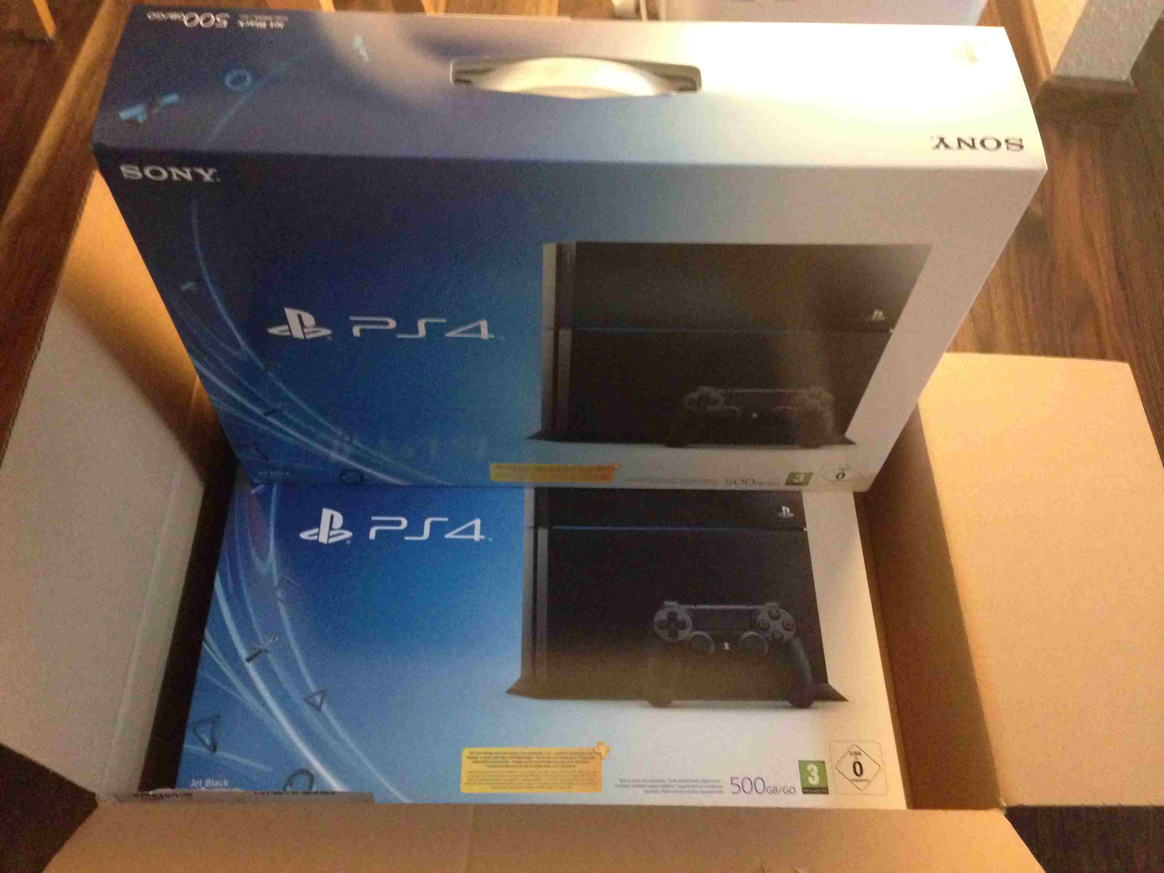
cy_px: 436
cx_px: 582
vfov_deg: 42.9
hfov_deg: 55.4
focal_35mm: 33
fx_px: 1110
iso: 800
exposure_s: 1/15
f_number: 2.4
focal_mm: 4.12
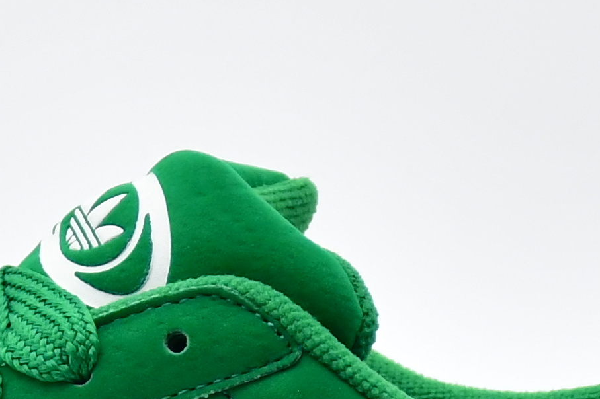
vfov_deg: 2.3
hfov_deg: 3.4
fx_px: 10129
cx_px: 5
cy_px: 426
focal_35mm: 608
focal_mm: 66
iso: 800
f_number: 5
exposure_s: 1/500
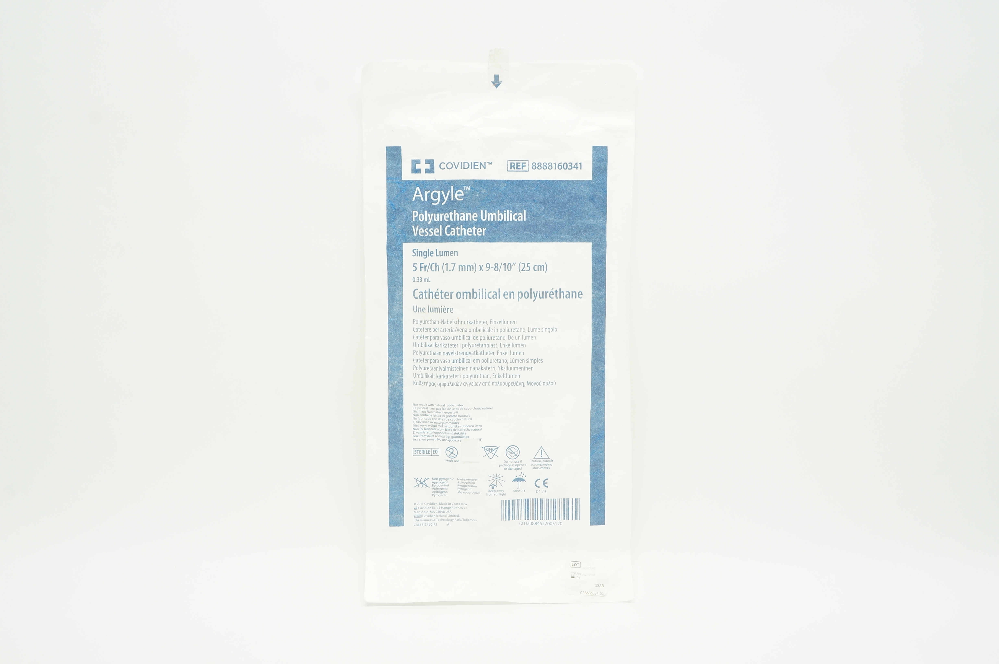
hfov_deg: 53.2
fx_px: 998
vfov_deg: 36.8
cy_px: 332
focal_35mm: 36
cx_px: 500
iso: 400
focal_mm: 24
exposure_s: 1/15
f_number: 11
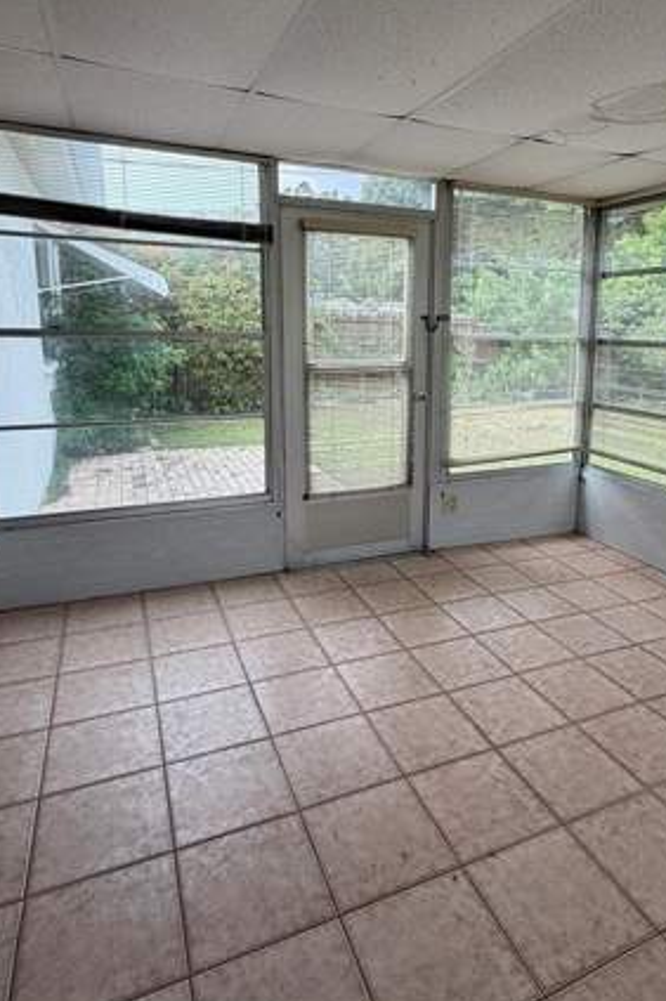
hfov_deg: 56.7
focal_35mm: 22
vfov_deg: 78.2
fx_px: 611
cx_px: 397
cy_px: 430
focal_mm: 2.22
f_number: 2.2
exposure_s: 1/121
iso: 80
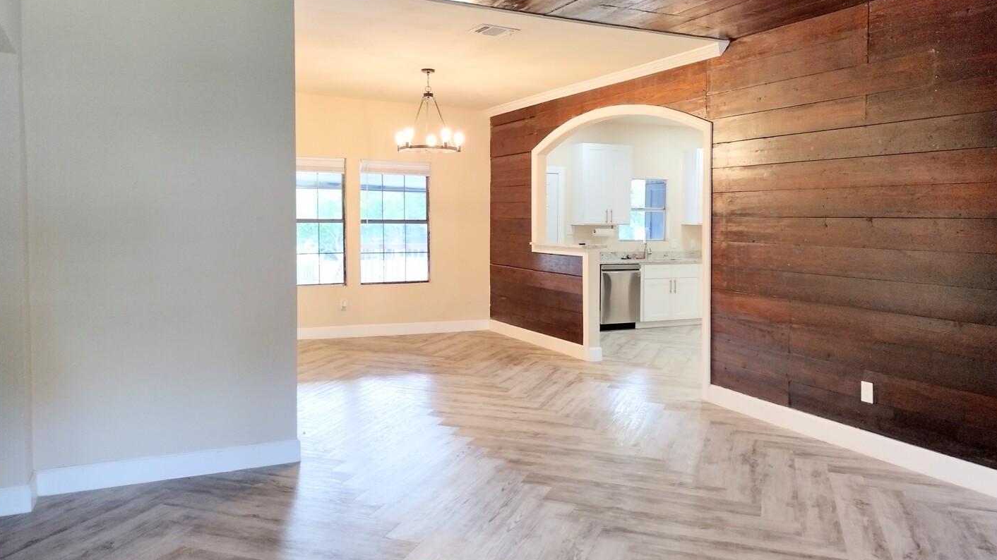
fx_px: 793
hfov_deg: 64.3
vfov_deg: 38.9
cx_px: 499
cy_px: 246
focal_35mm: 30
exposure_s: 1/40
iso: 213
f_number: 1.7
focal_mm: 4.71
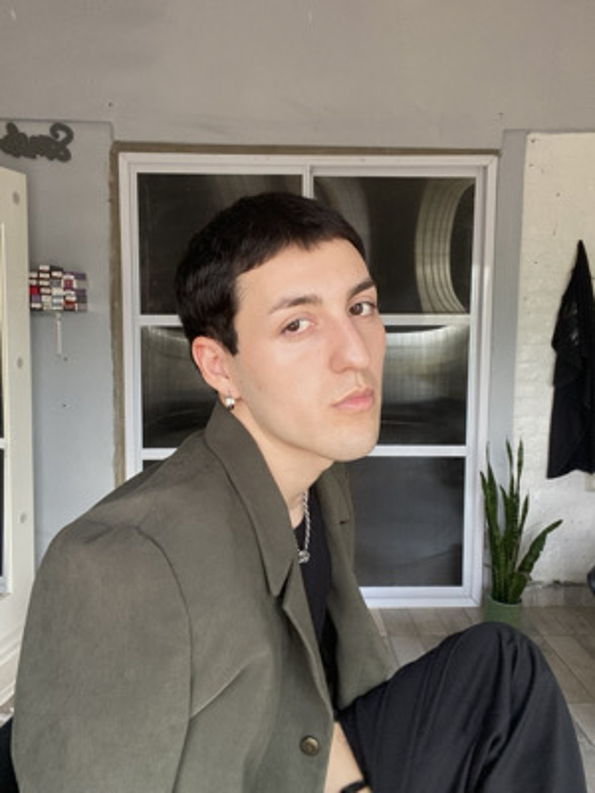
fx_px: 688
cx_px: 298
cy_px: 396
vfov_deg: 60.0
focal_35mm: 30
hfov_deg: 46.8
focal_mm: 2.71
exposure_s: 1/66
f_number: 2.2
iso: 100
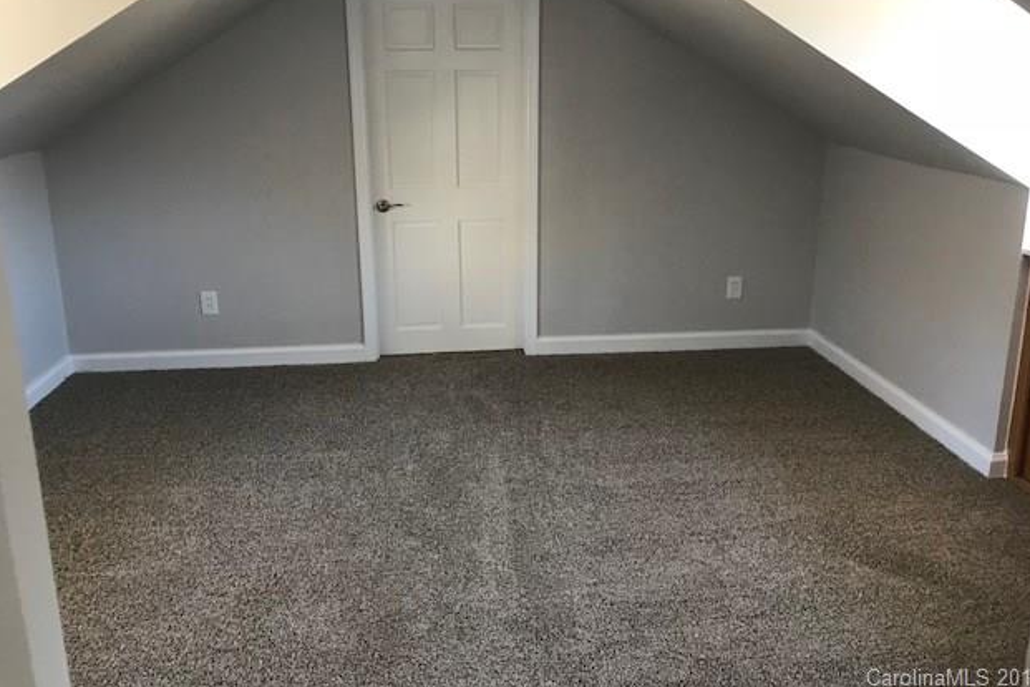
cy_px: 295
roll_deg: -0.3
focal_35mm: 30
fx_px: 858
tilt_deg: -13.6
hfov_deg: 61.9
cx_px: 526
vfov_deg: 43.5
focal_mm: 3.99
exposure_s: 1/15
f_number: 1.8
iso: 50
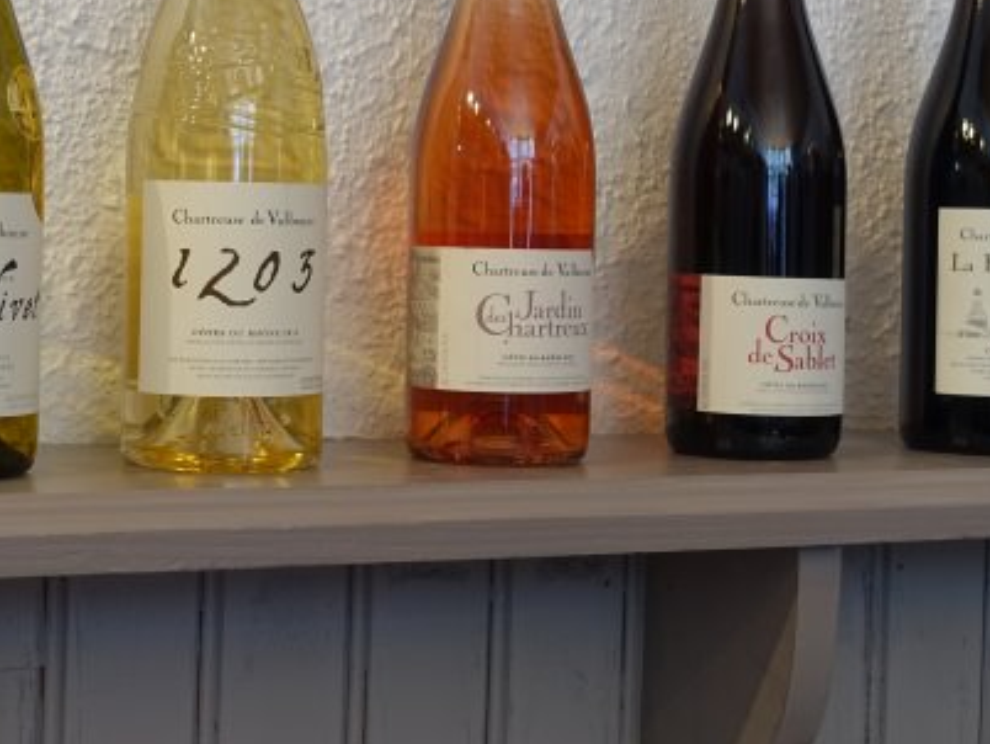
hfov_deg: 22.7
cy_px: 184
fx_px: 2461
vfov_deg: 17.1
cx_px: 352
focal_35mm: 86
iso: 160
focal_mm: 16.62
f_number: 2.8
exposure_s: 1/50
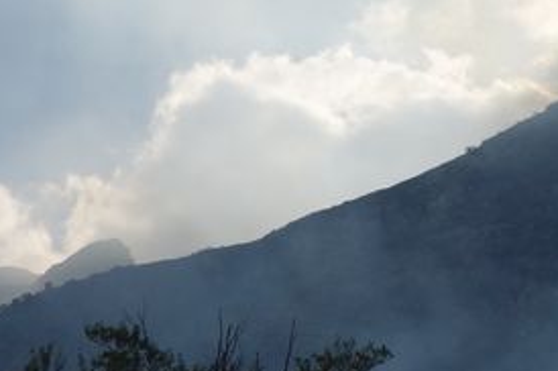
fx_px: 4412
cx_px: 1087
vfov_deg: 4.8
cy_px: 222
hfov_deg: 7.0
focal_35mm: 285
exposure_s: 1/800
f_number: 7.1
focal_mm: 24.11
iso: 125
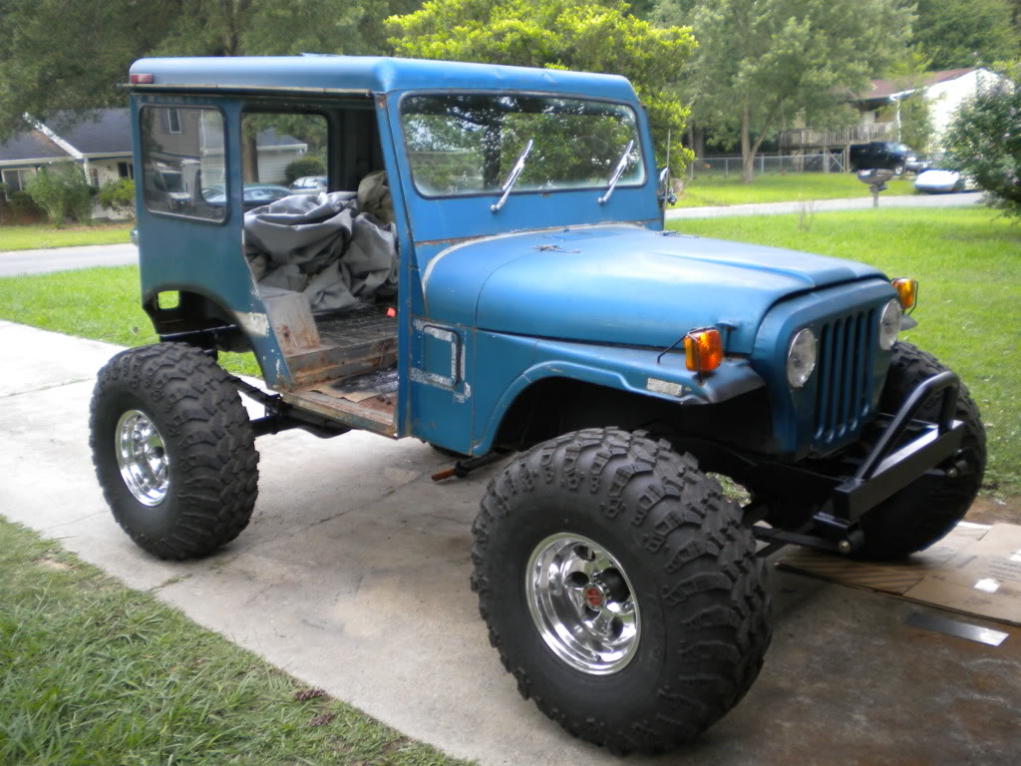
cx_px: 510
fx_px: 1032
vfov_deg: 40.7
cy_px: 383
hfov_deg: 52.6
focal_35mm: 35
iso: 110
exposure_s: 1/58
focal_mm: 6.3
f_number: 3.1
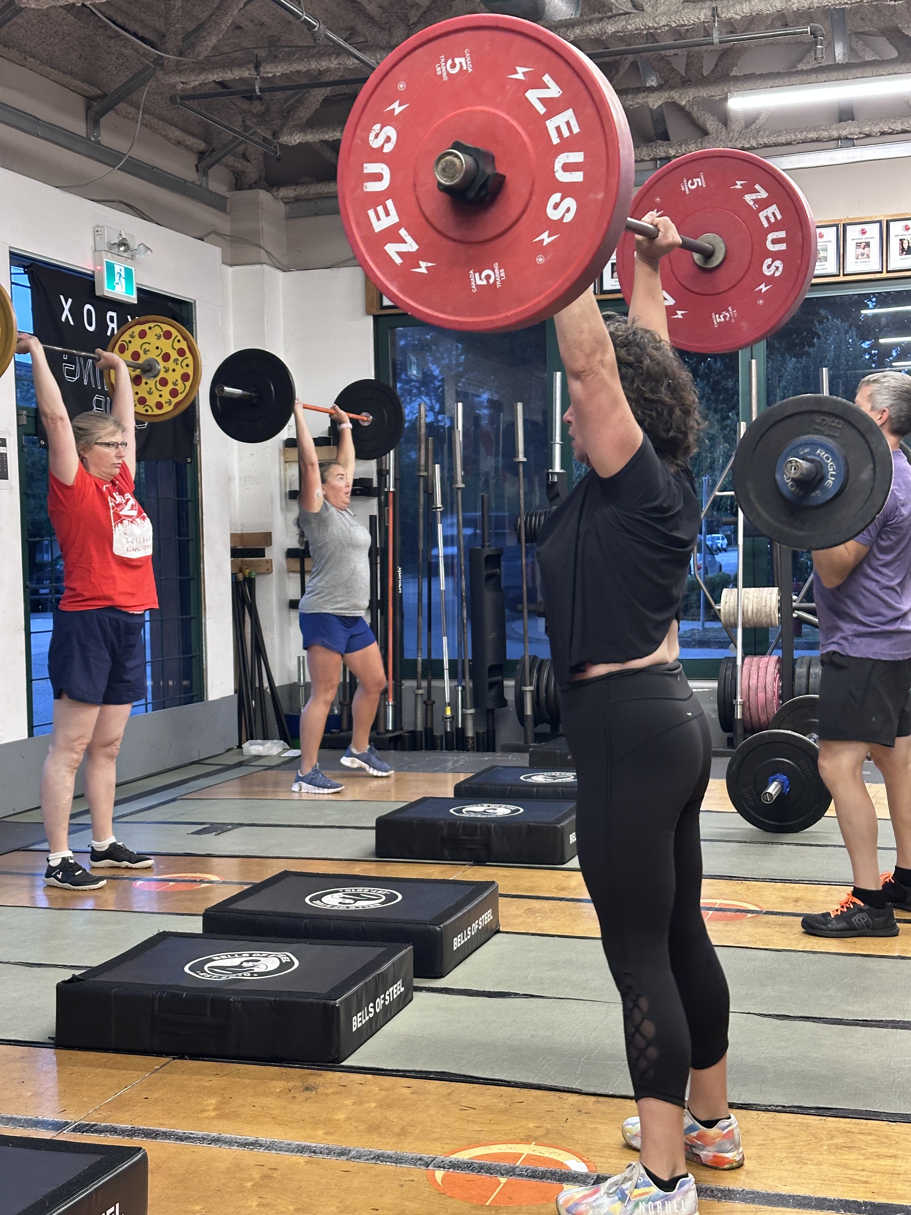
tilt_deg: -1.5
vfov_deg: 39.7
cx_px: 456
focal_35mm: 48
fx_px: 1684
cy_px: 608
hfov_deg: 30.3
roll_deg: +1.1
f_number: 1.78
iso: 200
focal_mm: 6.86
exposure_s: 1/40
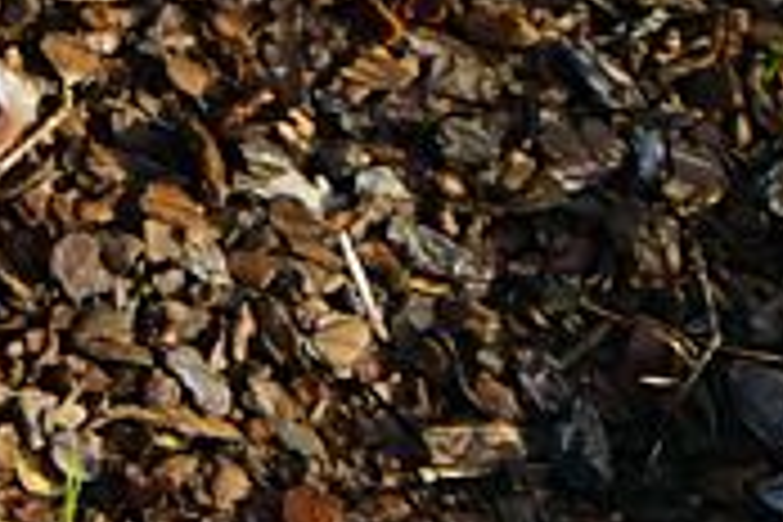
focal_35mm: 252
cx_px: -1980
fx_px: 5481
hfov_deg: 6.9
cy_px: -796
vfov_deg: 5.3
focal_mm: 35
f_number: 8
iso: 100
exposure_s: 1/80
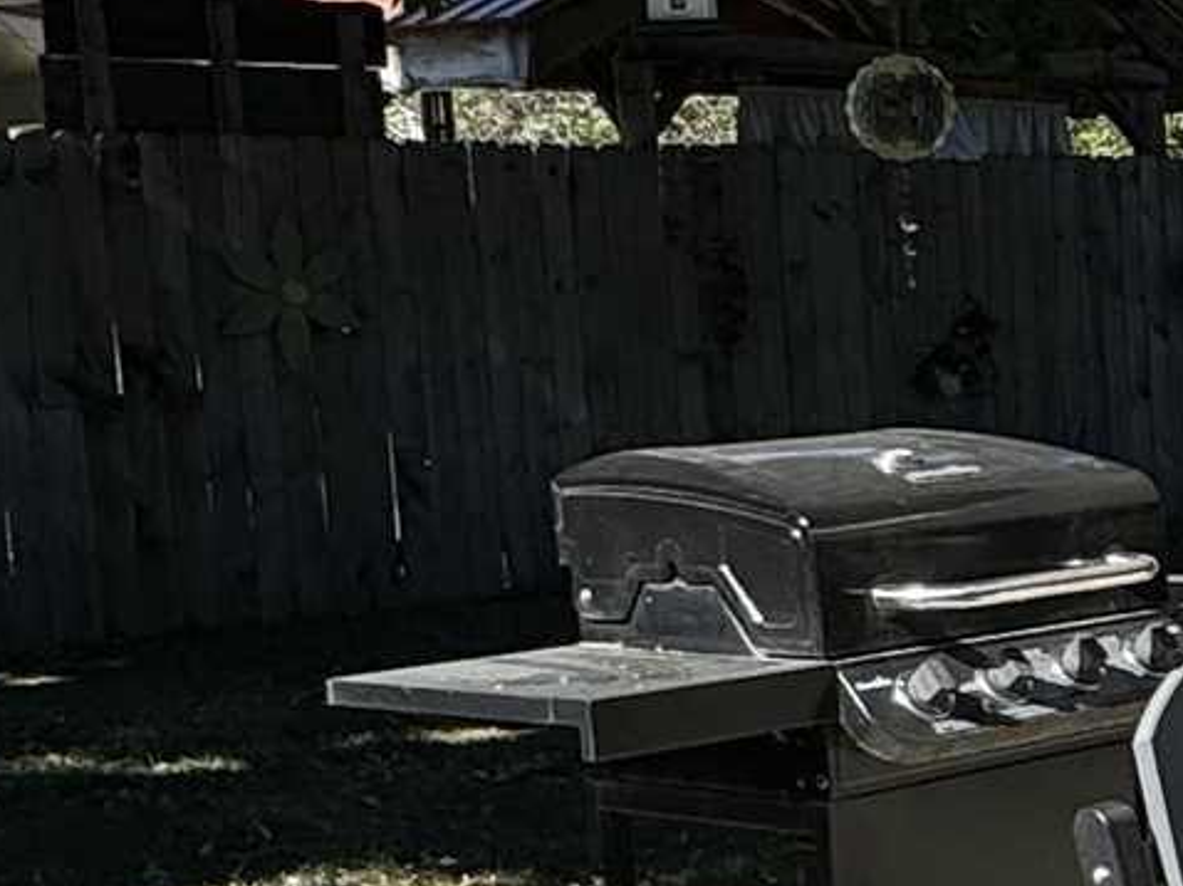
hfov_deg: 18.7
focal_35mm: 90
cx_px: 1866
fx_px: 3074
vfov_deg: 16.3
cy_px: 671
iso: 40
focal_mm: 2.22
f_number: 2.2
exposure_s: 1/1078
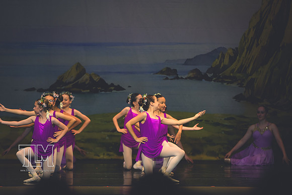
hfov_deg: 7.6
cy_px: 98
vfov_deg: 5.1
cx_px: 146
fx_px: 2189
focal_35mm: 270
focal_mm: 180
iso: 560
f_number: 2.8
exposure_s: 1/500
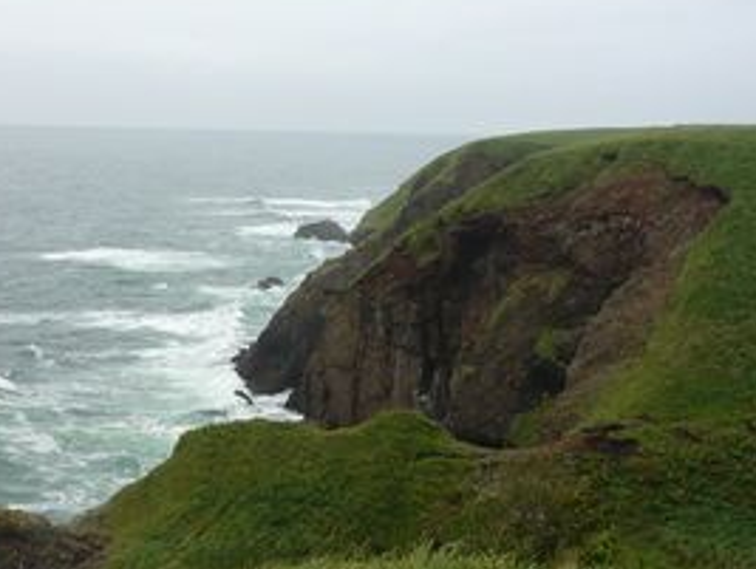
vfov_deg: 28.0
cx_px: 225
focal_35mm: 52
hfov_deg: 36.2
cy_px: 350
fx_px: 1137
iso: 100
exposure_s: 1/500
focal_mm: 4.4
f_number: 4
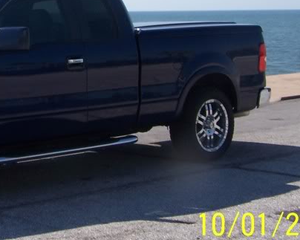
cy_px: 15
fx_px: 834
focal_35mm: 94
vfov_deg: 16.1
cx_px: 5
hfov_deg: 19.8
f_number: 4
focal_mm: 6.3
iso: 80
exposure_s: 1/800
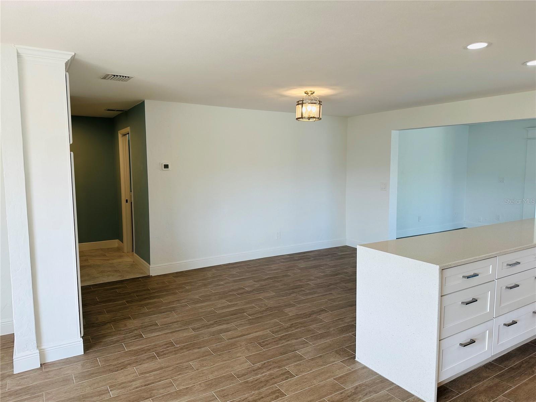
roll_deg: +0.4
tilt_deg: -5.6
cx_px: 268
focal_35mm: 24
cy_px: 201
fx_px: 372
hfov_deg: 71.6
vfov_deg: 56.8
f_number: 1.78
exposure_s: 1/200
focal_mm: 6.86
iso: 64
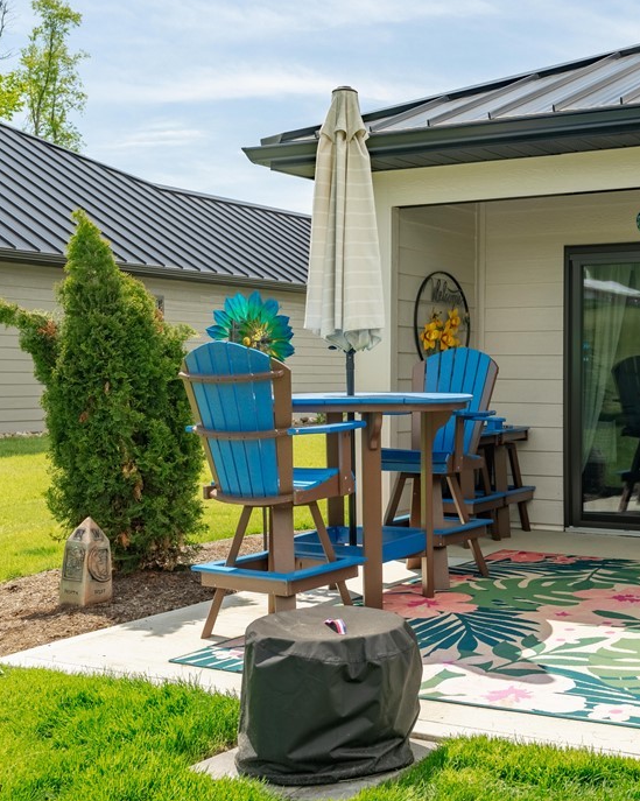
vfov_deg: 40.3
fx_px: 1090
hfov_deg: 31.8
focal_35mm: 46
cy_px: 384
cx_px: 516
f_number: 5.6
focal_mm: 31
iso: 500
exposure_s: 1/5000
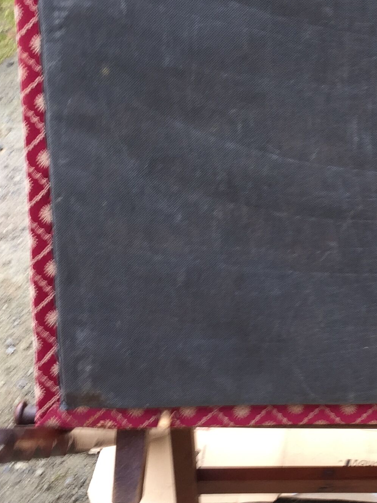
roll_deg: -0.8
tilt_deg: -29.9
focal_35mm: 71
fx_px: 1031
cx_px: 366
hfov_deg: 20.2
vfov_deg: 27.1
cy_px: 133
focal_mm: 4.15
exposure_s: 1/50
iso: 32
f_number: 2.2
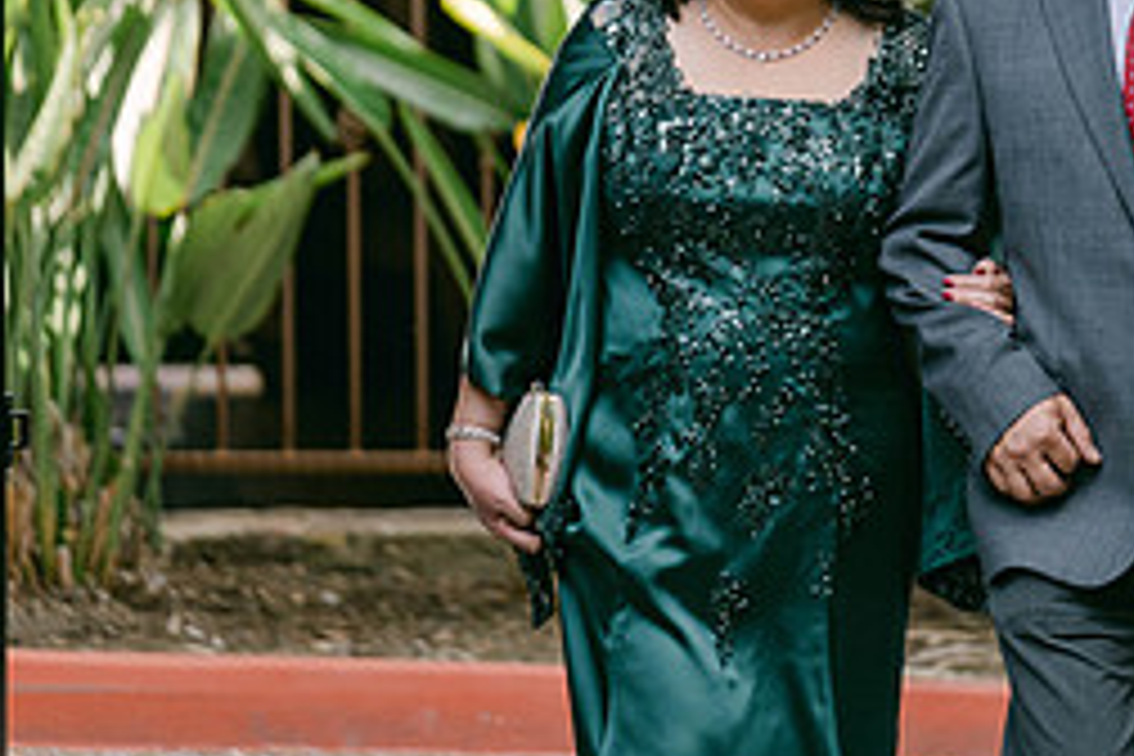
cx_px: 882
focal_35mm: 473
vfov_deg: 2.9
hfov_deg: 4.4
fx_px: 14898
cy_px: 142
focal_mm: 134.4
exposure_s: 1/180
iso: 320
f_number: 2.8
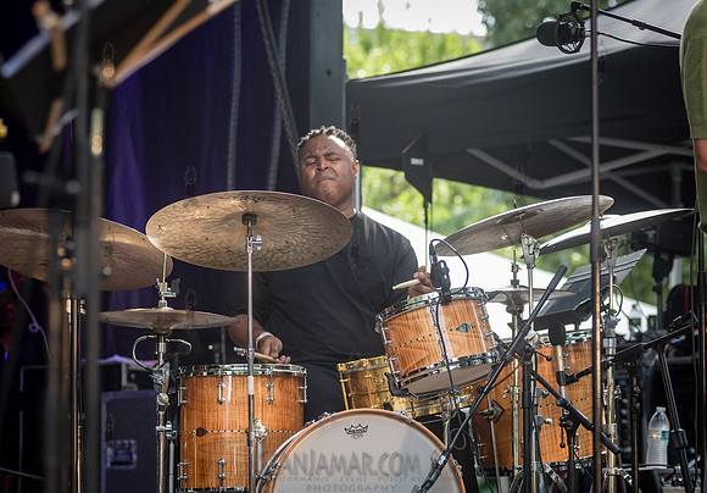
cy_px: 240
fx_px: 2448
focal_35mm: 123
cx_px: 405
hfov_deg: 16.4
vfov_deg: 11.5
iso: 2500
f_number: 4
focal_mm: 105
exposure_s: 1/2000
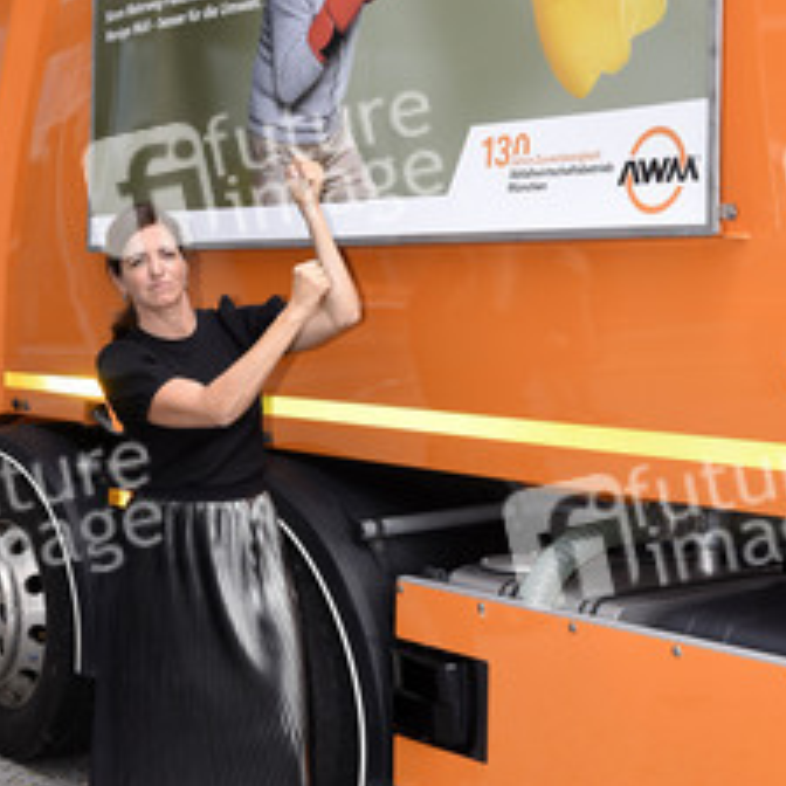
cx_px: 365
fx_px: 1362
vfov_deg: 32.2
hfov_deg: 32.2
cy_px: 351
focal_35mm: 53
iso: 400
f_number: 8
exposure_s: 1/160
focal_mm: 35
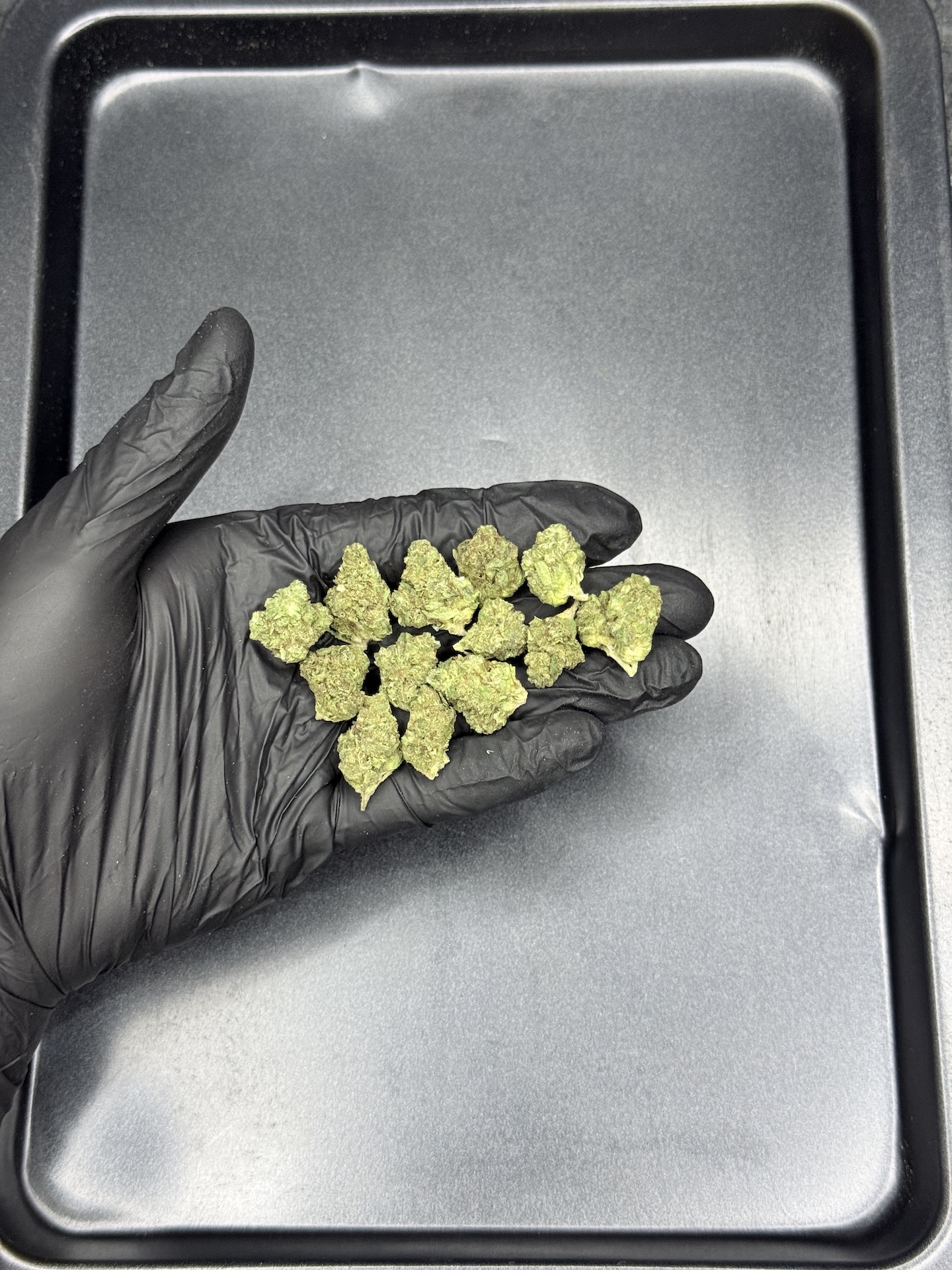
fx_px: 1760
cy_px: 635
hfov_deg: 30.3
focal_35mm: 48
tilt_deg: -75.7
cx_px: 476
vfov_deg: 39.7
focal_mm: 6.76
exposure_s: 1/60
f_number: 1.78
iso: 160
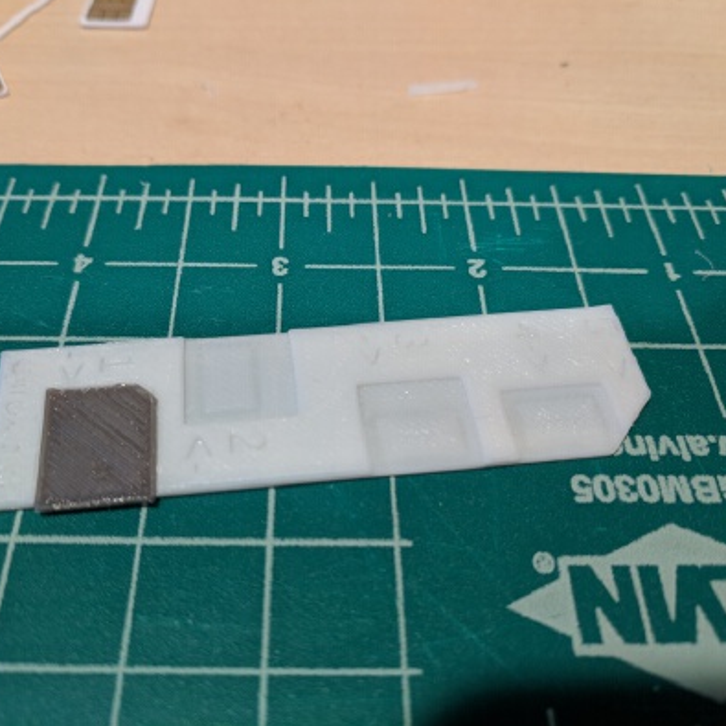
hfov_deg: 52.4
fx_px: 736
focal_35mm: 31
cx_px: 317
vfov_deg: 52.5
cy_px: 360
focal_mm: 4.67
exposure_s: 1/40
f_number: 2
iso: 378
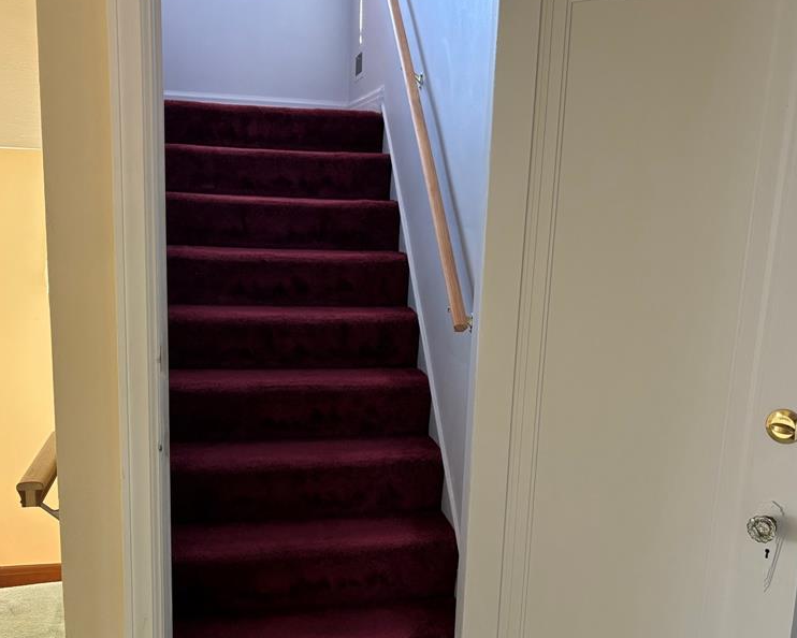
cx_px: 410
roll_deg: -2.6
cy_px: 346
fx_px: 826
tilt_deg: -10.6
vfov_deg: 42.2
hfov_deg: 51.5
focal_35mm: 35
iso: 200
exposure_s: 1/60
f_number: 1.6
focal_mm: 5.96
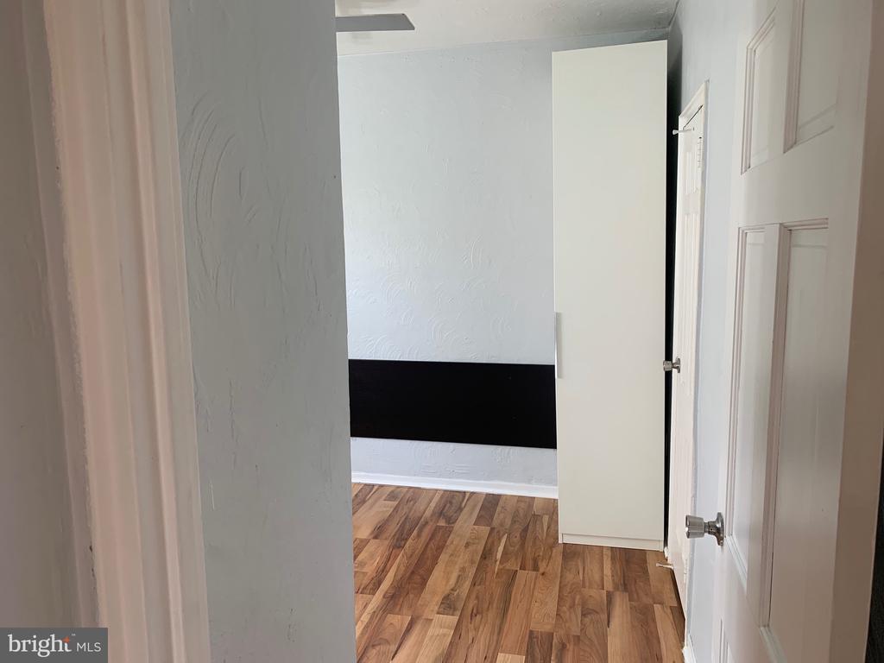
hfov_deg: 67.3
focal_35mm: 26
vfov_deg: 53.1
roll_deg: +1.2
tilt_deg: -7.9
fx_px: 664
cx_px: 442
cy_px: 332
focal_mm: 4.25
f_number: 1.8
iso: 50
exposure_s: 1/60
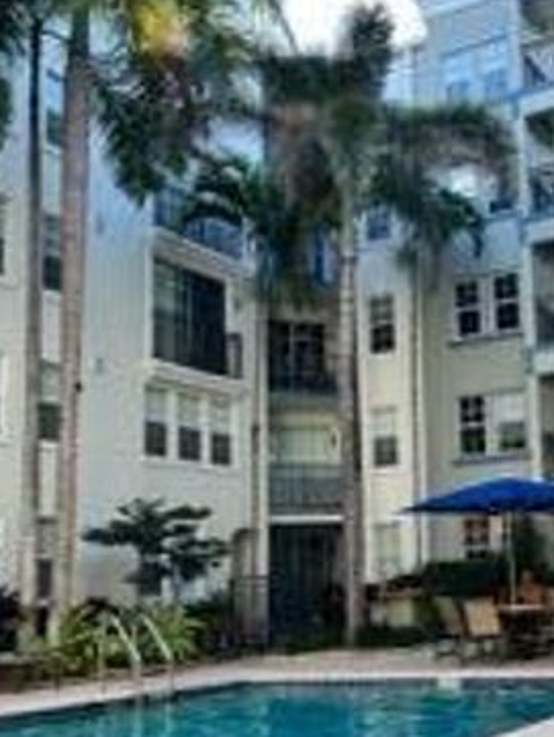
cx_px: 489
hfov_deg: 29.2
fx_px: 1024
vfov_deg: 39.5
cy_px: 426
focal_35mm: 48
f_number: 1.5
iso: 50
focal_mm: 5.7
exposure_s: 1/539
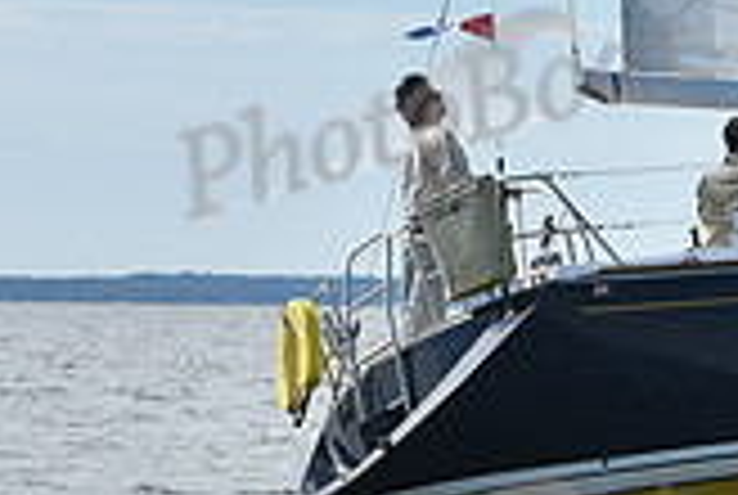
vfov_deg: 5.6
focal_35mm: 247
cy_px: 272
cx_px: 1048
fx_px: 5073
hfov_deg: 8.2
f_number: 8
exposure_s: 1/1000
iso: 320
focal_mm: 70
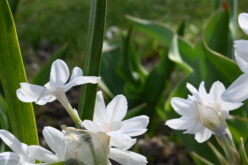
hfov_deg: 20.8
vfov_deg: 14.1
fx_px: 668
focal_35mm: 97
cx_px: 191
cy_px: 106
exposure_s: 1/60
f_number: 16
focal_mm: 48
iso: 180
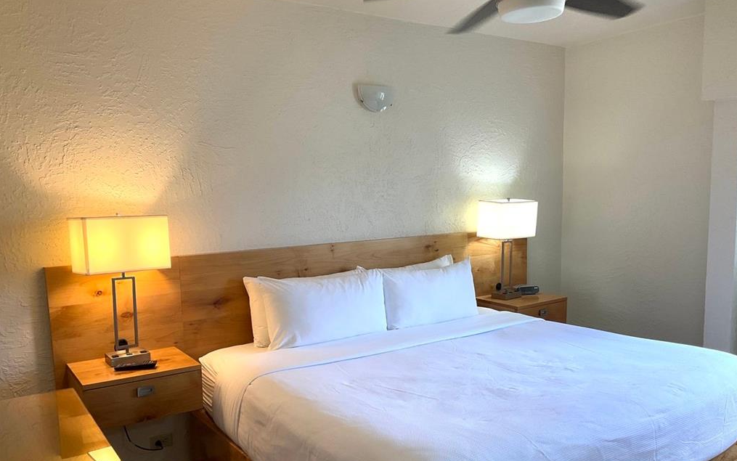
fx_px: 623
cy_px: 272
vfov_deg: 40.5
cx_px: 370
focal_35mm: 31
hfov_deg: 61.2
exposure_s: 1/120
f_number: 1.8
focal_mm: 3
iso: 64
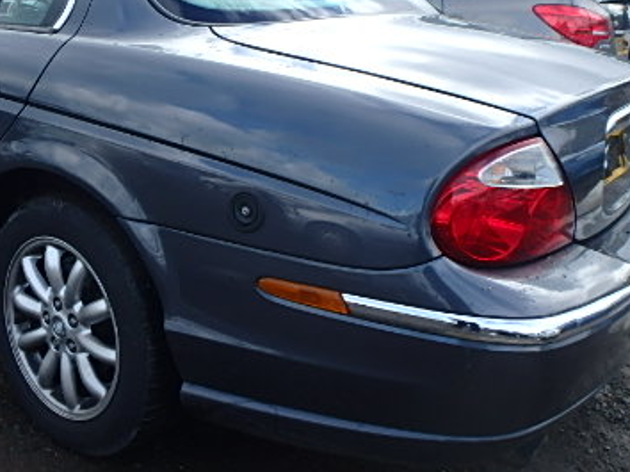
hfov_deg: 47.9
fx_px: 691
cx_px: 194
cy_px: 148
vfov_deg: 37.2
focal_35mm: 38
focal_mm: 3.7
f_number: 3.5
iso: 125
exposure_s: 1/320
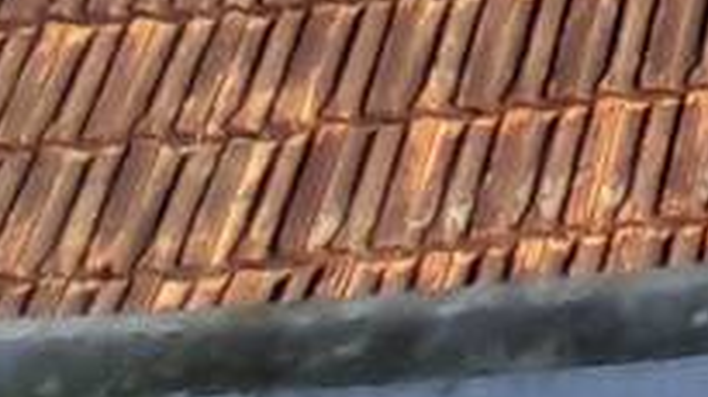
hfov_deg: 12.4
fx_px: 2439
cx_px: 1786
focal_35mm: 130
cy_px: -1260
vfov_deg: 6.9
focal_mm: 1.46
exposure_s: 1/1546
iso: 40
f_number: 2.2
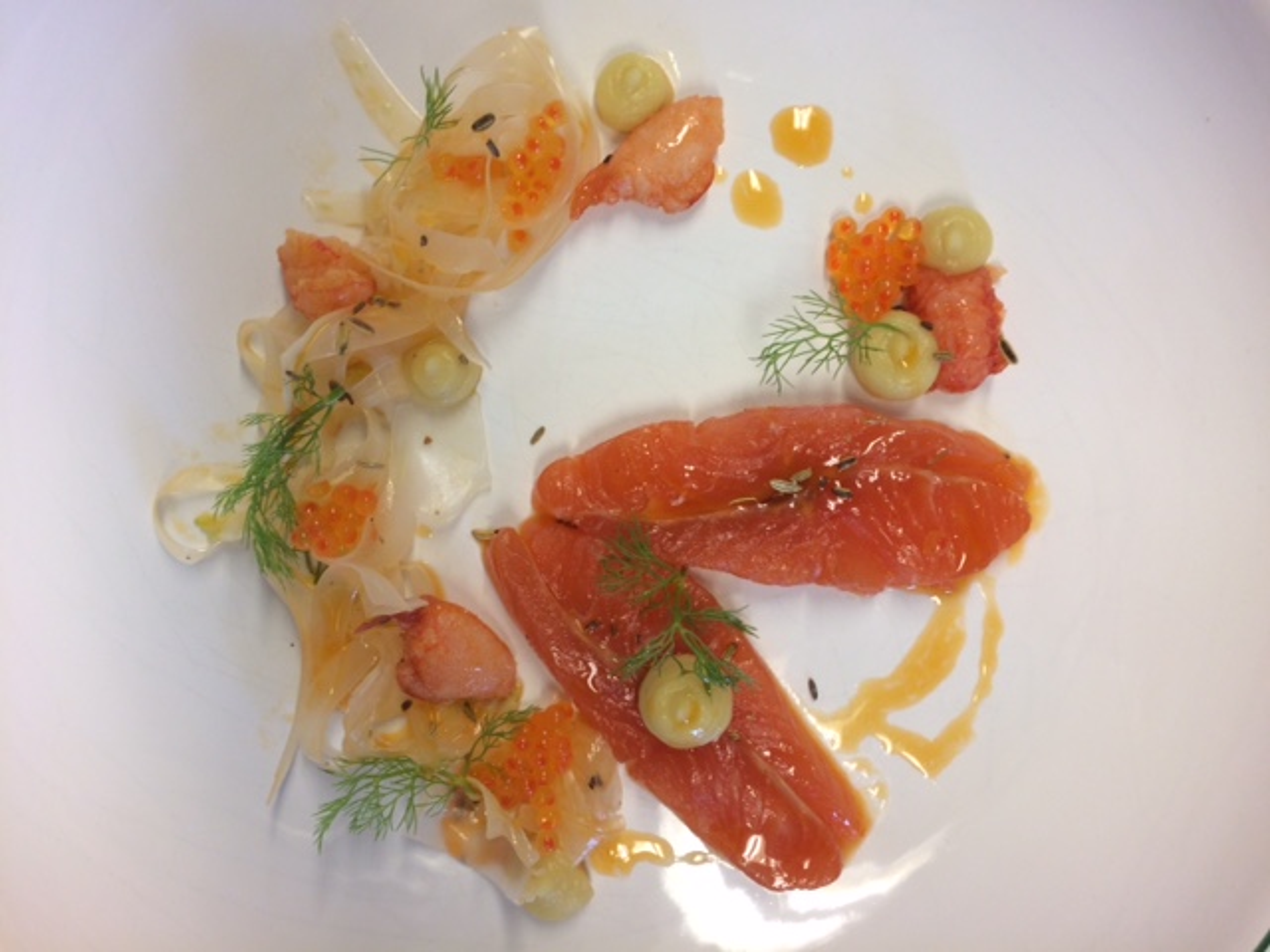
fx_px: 1064
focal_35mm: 29
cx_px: 635
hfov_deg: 61.7
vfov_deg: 48.2
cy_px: 476
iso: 50
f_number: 2.2
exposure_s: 1/50
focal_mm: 4.15
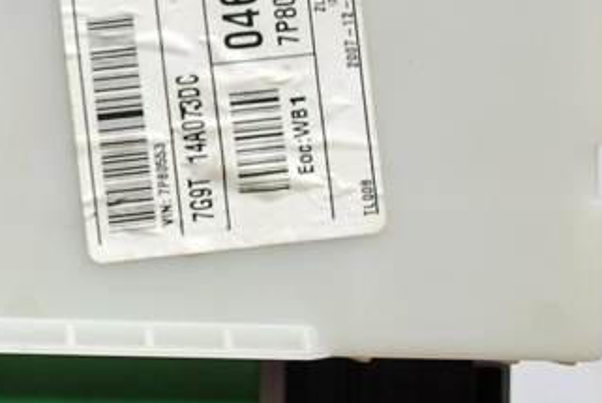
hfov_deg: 16.9
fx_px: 1892
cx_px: -205
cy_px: -57
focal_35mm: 113
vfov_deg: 11.9
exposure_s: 1/30
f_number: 4.2
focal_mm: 24
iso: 280
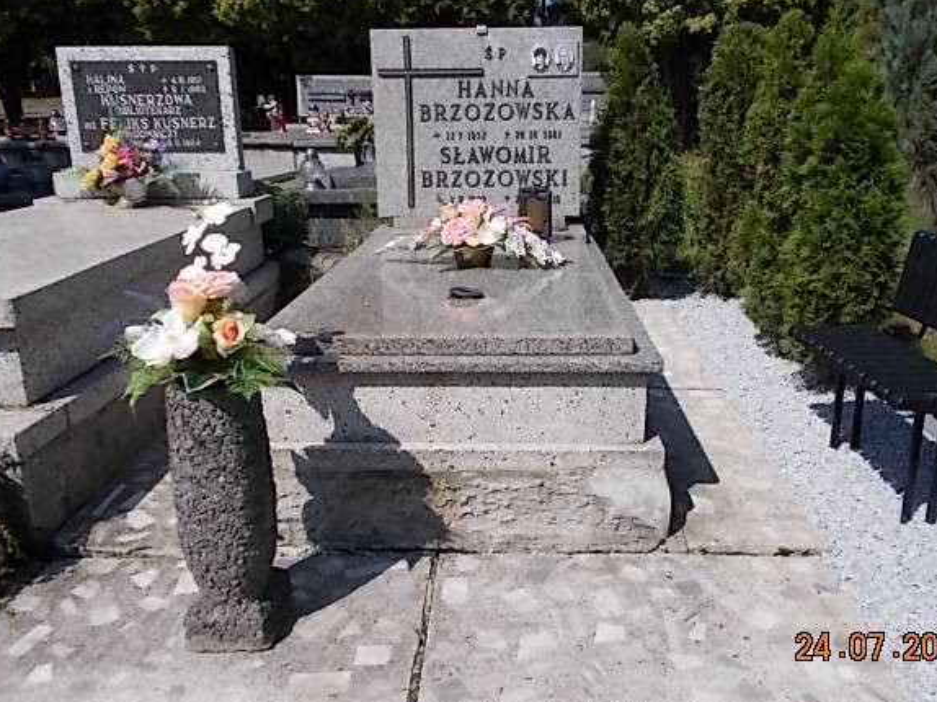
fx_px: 785
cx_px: 504
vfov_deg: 48.2
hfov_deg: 61.6
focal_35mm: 29
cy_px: 348
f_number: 8
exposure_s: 1/200
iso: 80
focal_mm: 4.6
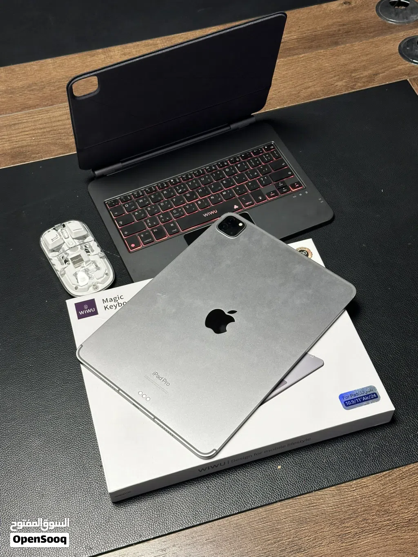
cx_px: 209
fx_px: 773
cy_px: 278
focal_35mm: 48
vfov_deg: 39.7
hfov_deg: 30.3
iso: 125
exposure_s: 1/100
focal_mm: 6.86
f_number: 1.78
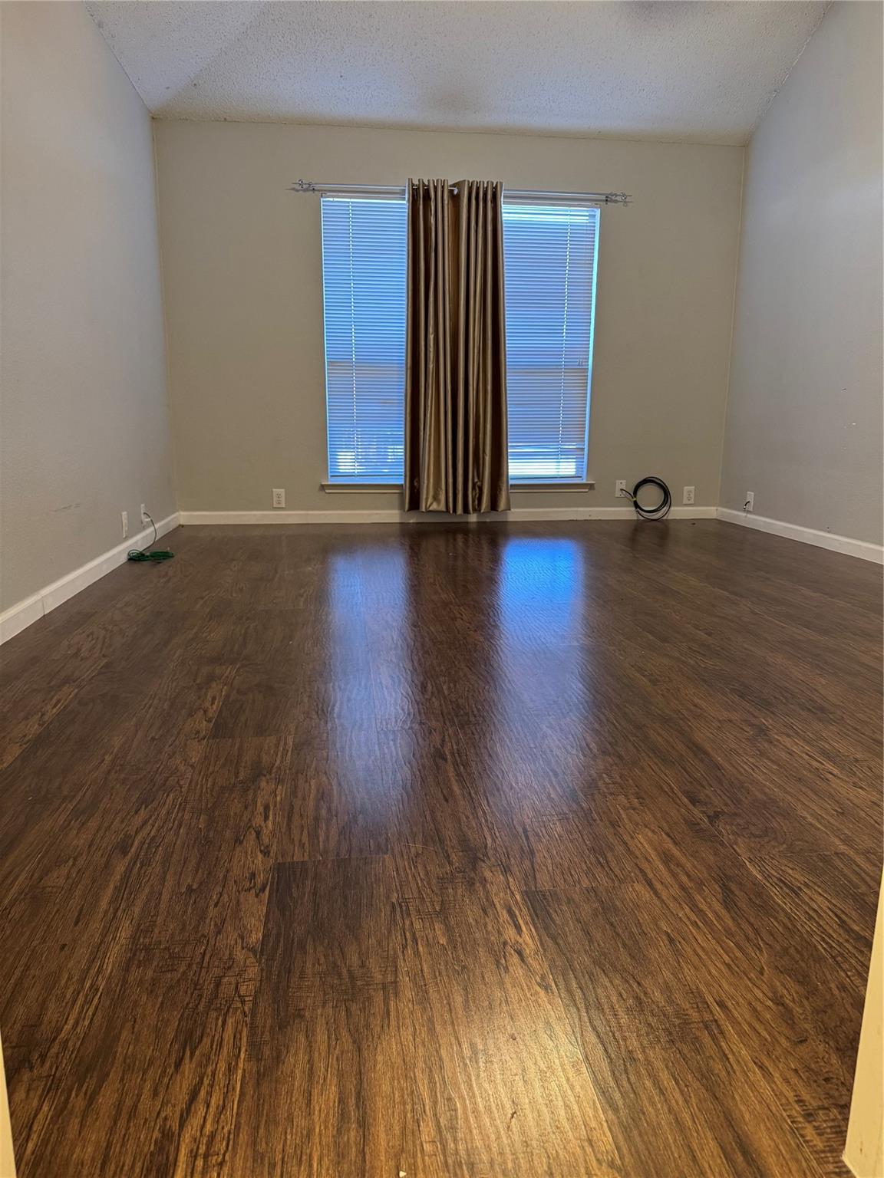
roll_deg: -0.7
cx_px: 442
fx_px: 817
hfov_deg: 56.8
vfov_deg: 71.6
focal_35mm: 24
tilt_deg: -11.4
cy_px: 589
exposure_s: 1/60
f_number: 1.78
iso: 320
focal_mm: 6.76
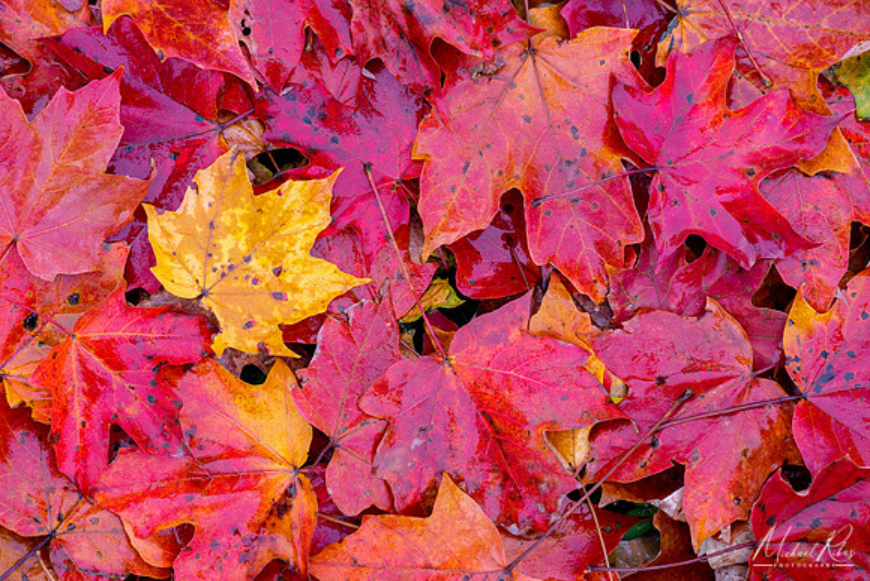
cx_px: 435
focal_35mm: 105
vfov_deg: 13.0
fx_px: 2538
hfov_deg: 19.5
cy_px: 290
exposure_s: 1
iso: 100
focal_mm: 105
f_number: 8
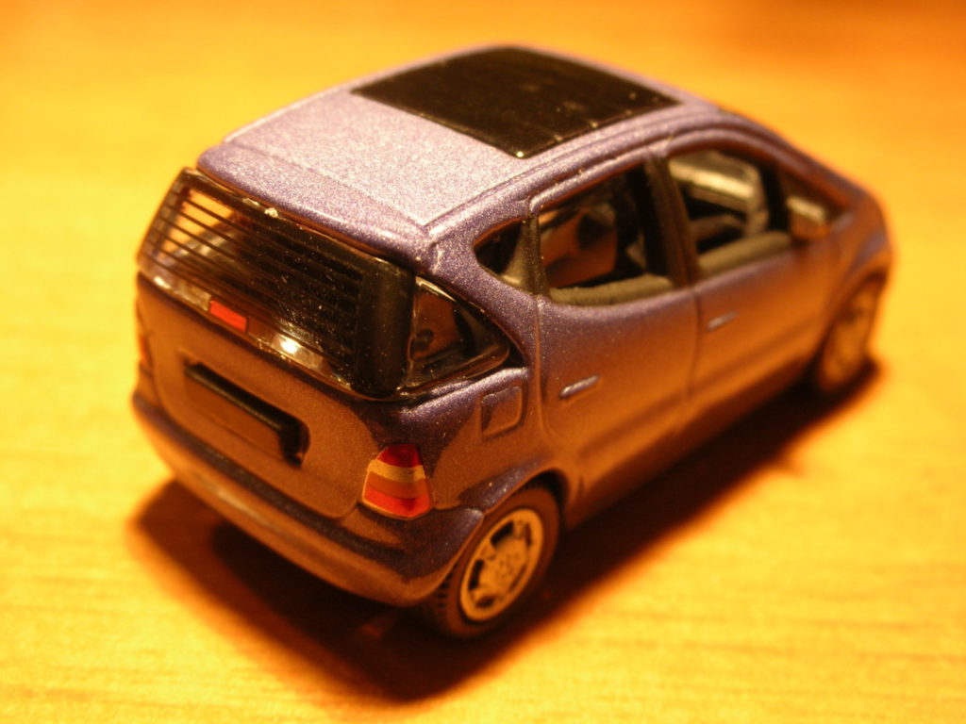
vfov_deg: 27.5
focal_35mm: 53
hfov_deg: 36.2
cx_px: 483
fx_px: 1479
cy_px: 362
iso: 83
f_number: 3.7
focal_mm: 8.8
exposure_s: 1/4
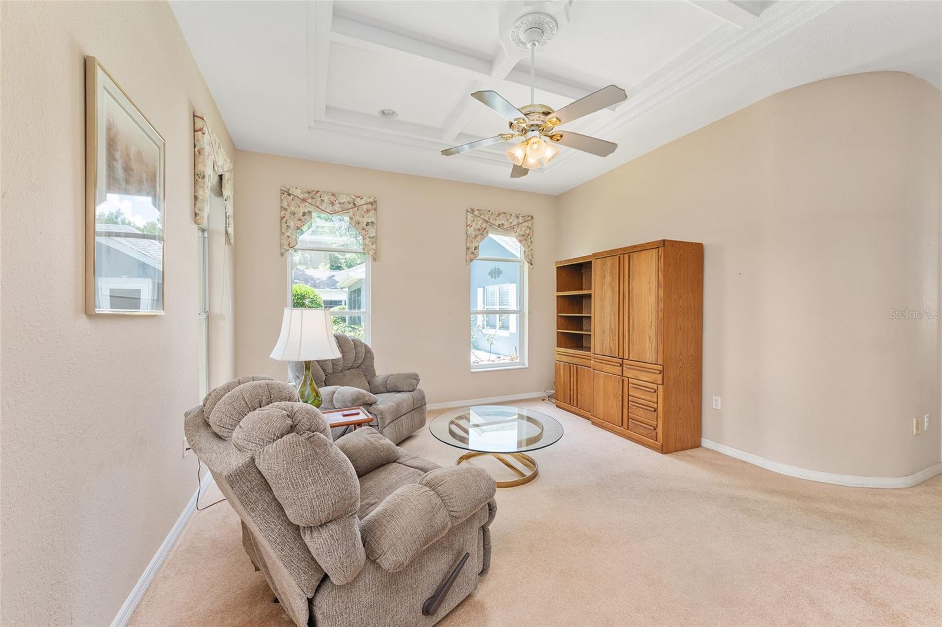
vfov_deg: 81.2
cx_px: 471
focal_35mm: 14
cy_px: 314
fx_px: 366
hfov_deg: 104.3
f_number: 8
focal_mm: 14
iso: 400
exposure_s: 1/10
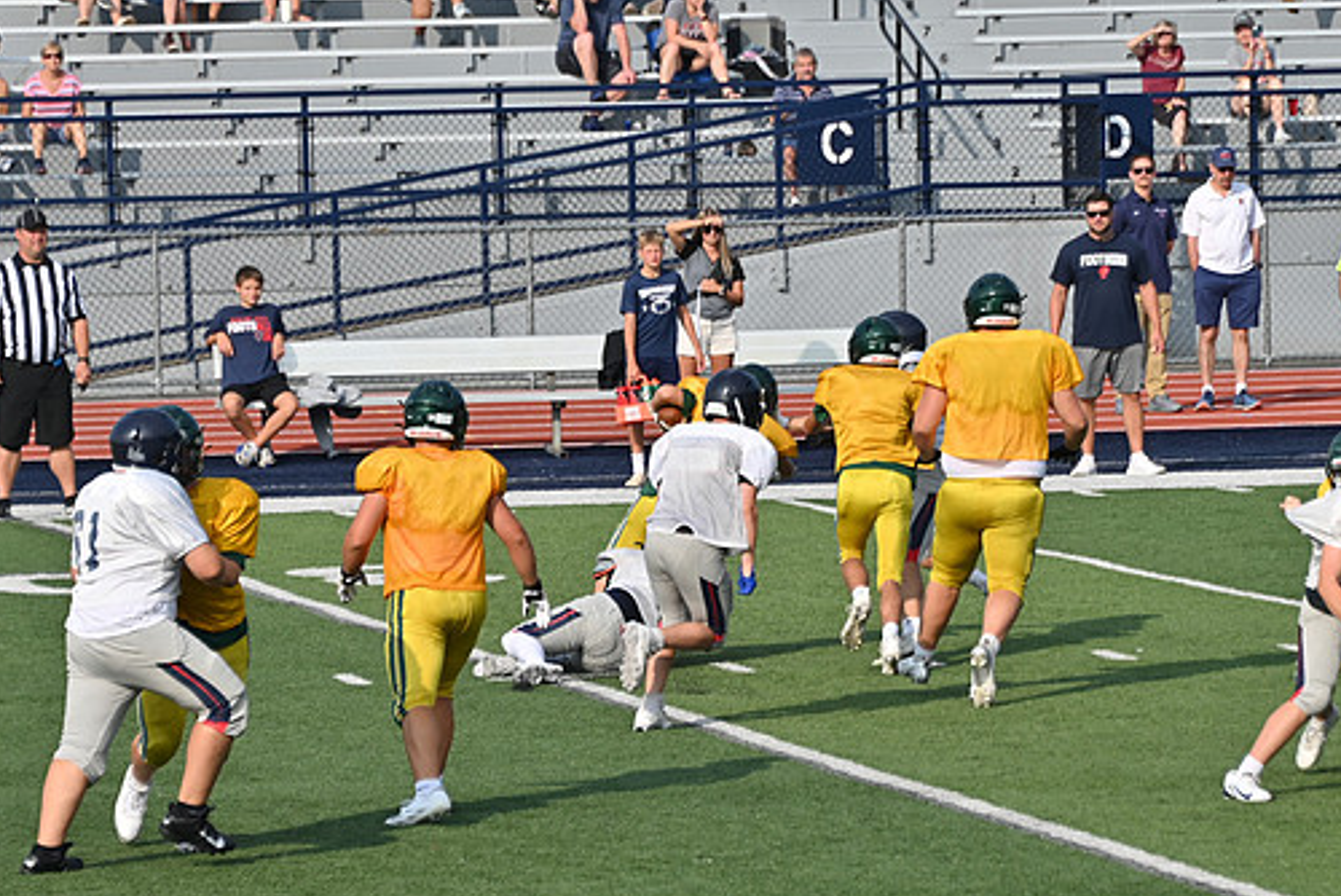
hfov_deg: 6.6
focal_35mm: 313
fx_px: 11666
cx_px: 754
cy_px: 425
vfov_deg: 4.4
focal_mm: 180
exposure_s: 1/800
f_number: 5.6
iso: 100
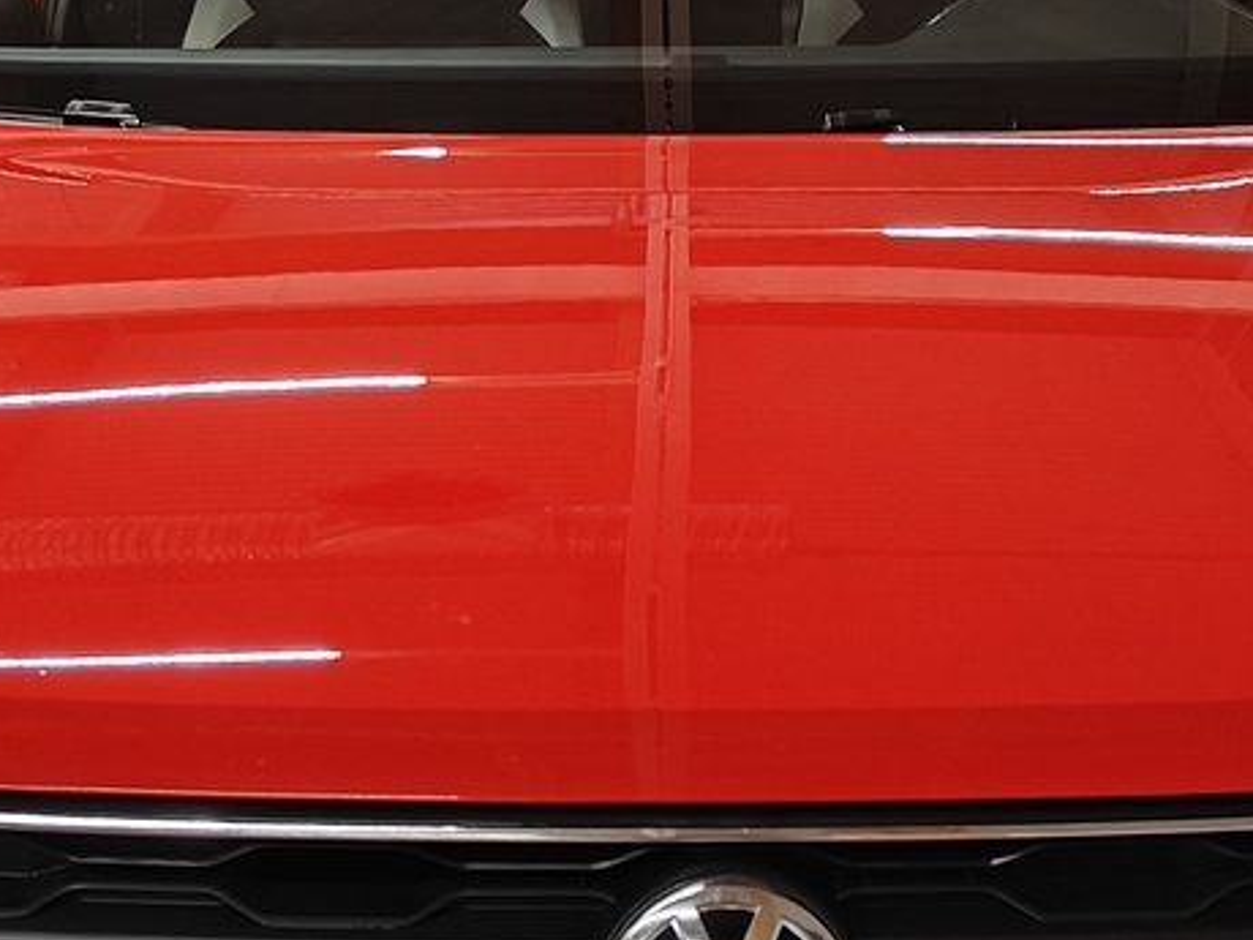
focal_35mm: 94
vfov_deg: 15.6
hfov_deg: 20.9
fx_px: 3403
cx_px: 697
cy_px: 809
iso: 64
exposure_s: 1/73
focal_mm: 5.59
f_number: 1.8
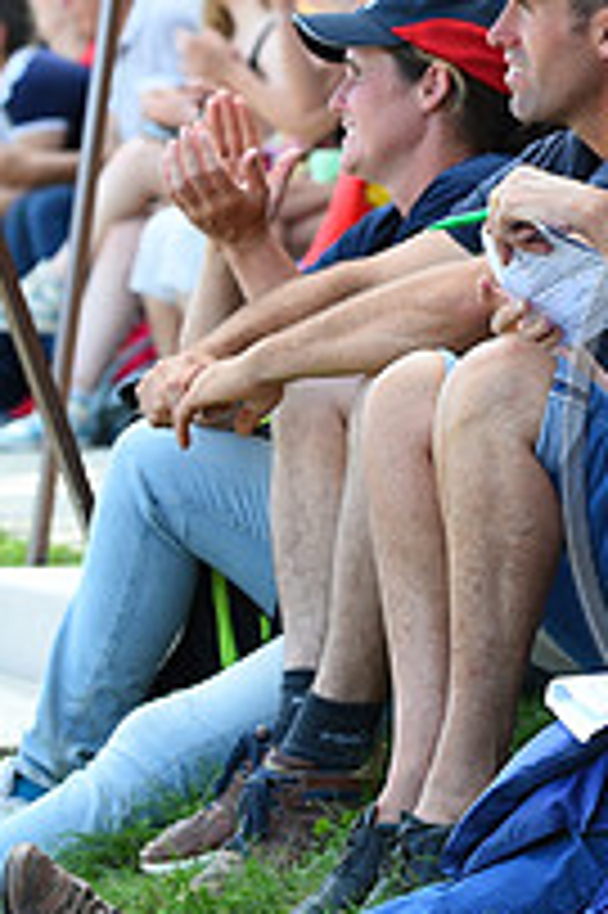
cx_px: 977
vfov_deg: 8.0
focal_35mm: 257
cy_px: 401
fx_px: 6521
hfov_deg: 5.3
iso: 1000
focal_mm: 90
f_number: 5
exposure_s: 1/1000
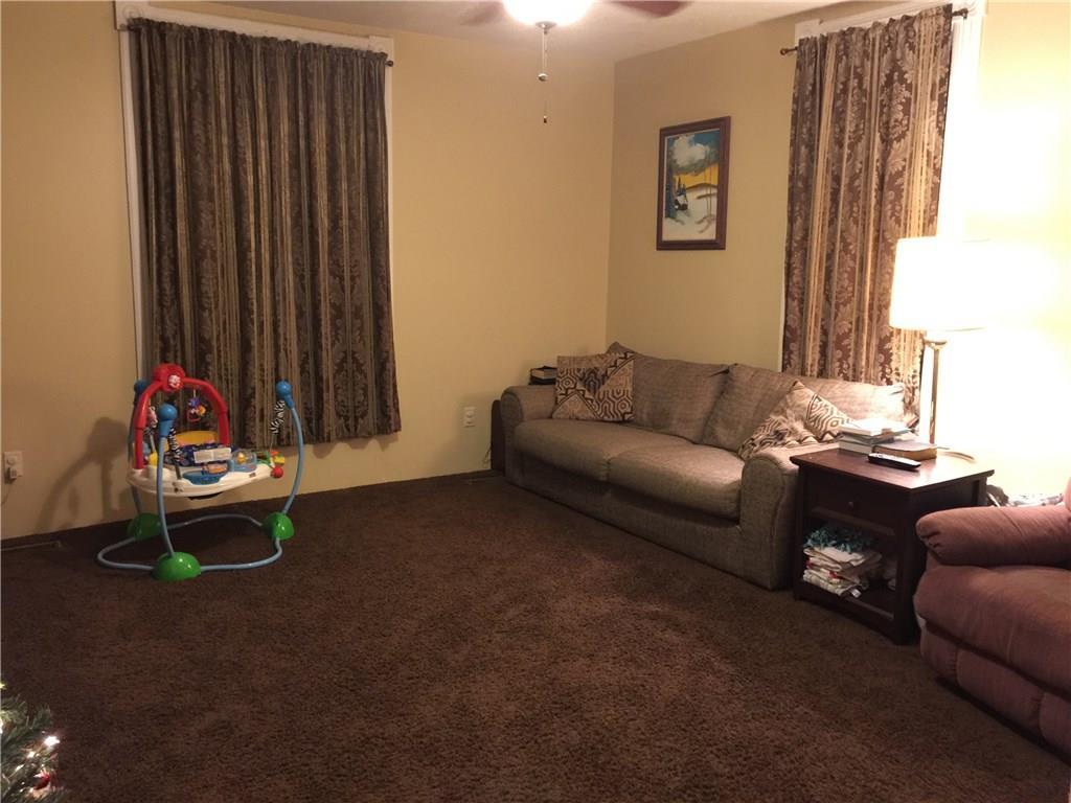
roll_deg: -0.4
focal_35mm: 29
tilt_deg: -9.0
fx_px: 897
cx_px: 536
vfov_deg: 48.2
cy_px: 402
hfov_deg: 61.7
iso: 100
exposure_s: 1/4
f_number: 2.2
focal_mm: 4.15
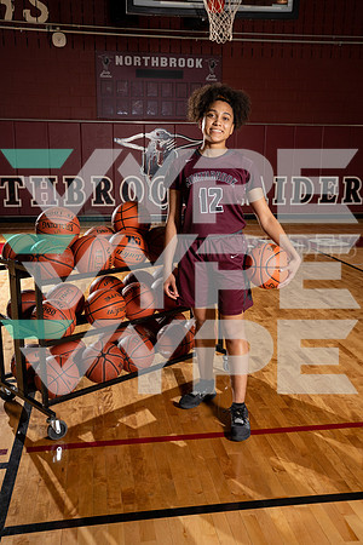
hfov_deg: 36.9
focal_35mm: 36
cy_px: 272
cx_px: 182
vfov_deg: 53.1
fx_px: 544
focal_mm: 36
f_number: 8
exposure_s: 1/250
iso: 500
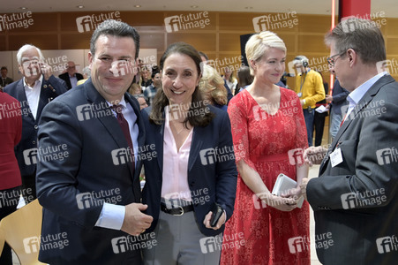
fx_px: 309
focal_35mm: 28
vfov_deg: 46.3
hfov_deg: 65.5
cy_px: 132
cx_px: 199
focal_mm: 28
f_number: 5
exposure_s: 1/500
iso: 1600
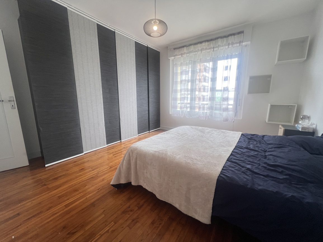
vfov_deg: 89.9
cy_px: 121
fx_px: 121
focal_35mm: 13
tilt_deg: -10.5
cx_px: 162
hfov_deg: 106.2
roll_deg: -0.2
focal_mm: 1.57
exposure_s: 1/100
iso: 80
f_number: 1.8
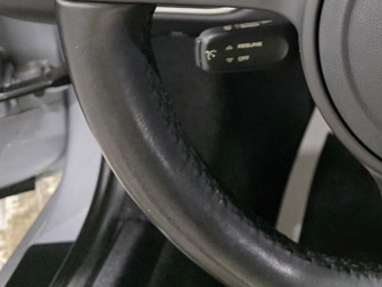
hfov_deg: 24.2
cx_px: 501
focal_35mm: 70
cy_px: -62
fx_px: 772
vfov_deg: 19.7
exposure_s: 1/120
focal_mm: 6.3
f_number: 1.7
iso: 2000
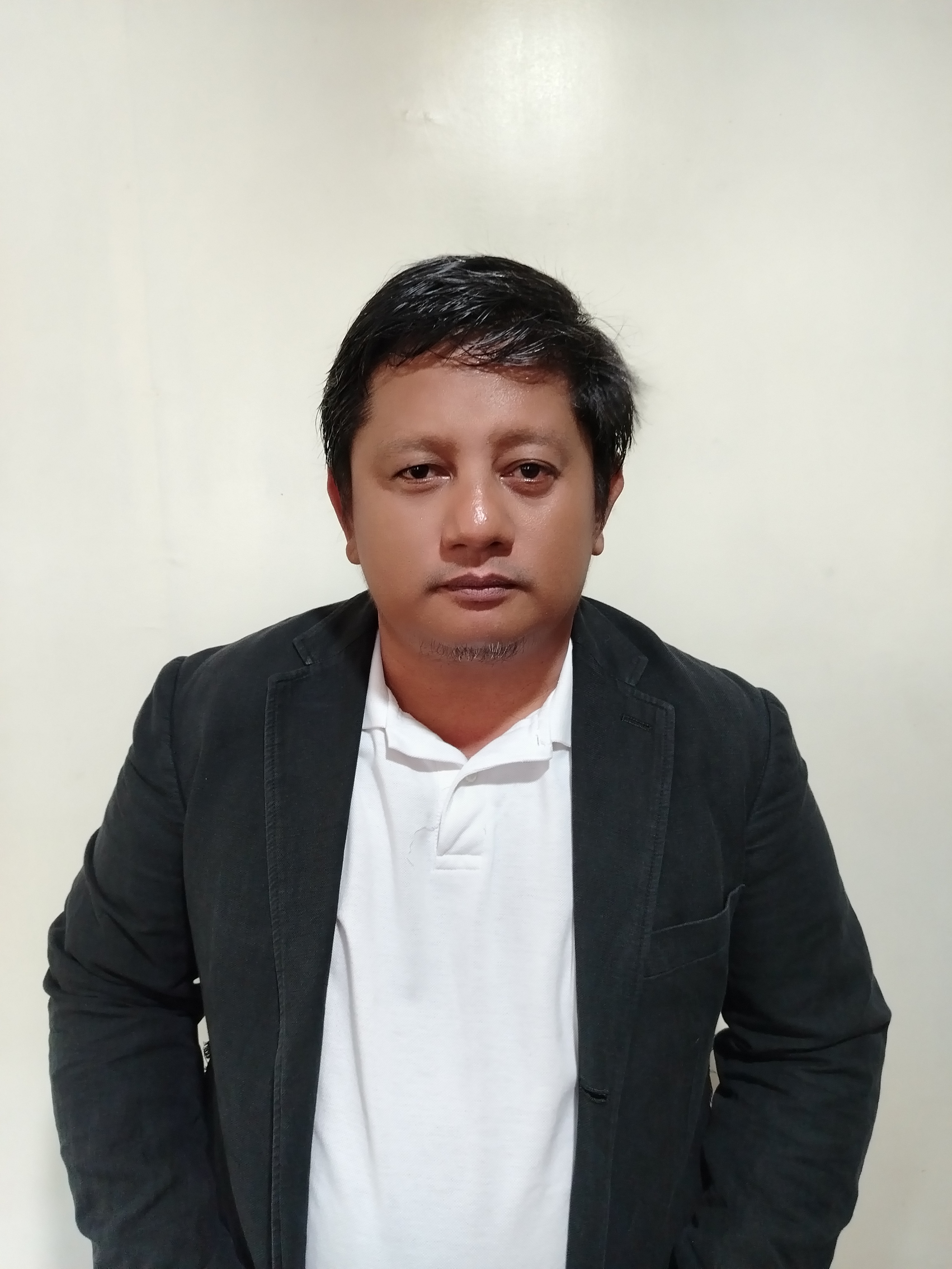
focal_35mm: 24
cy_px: 634
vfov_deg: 71.6
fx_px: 880
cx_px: 476
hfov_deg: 56.8
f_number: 1.75
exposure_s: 1/20
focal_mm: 5.25
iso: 1121
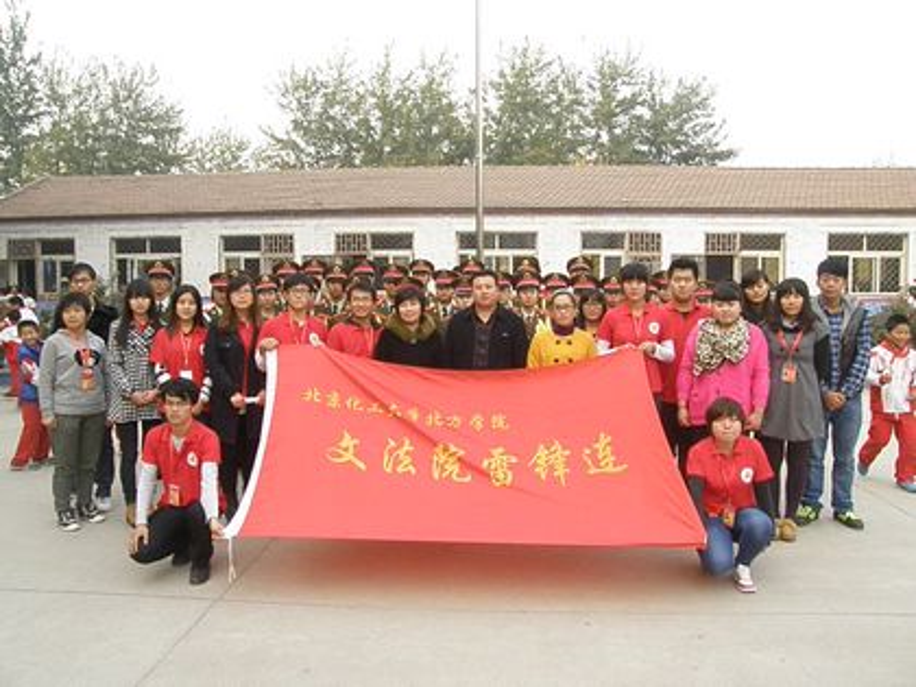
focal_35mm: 26
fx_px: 688
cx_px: 458
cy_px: 344
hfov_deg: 67.3
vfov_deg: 53.1
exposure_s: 1/320
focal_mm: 4.6
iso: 640
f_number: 5.6
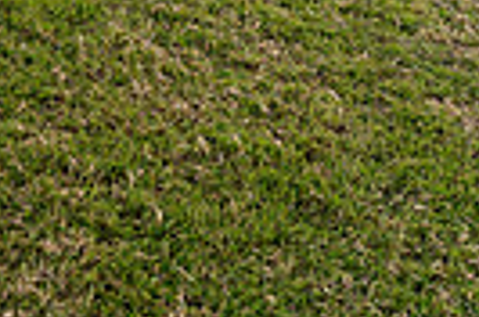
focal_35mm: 95
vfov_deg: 11.4
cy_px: -490
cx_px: -29
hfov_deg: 20.6
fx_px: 1261
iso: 800
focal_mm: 28
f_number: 4
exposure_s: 1/250
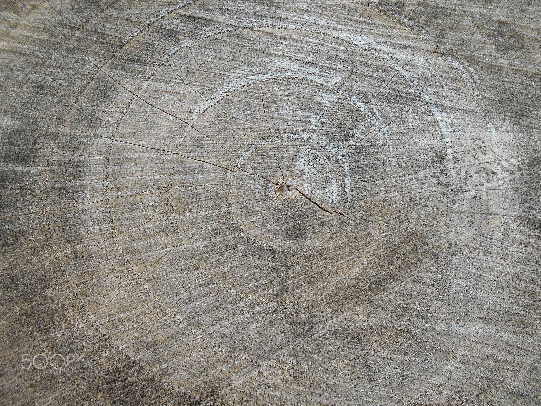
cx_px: 270
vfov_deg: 53.1
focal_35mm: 26
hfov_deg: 67.3
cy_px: 203
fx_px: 406
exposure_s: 1/125
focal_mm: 4.6
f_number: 3.2
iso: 80
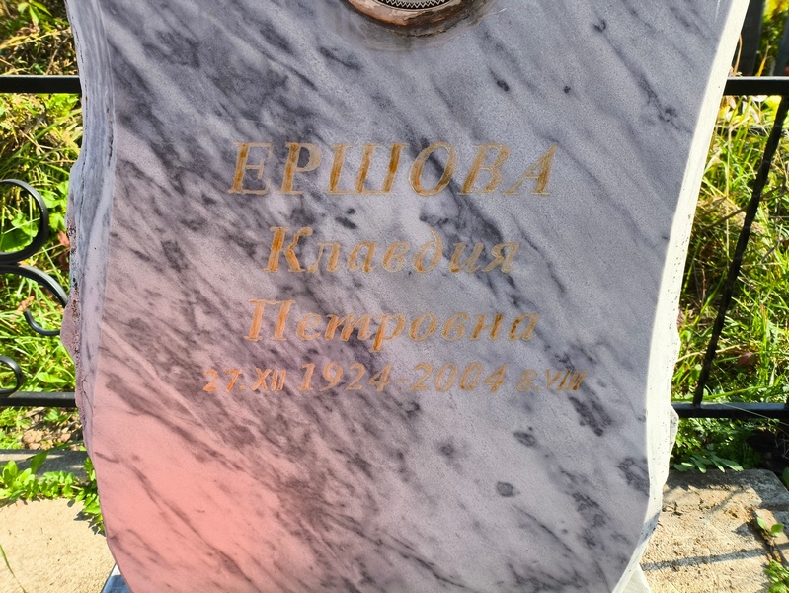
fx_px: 570
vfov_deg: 54.9
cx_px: 394
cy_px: 296
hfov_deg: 69.4
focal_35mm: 25
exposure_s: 1/488
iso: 50
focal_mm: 4.71
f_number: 1.7
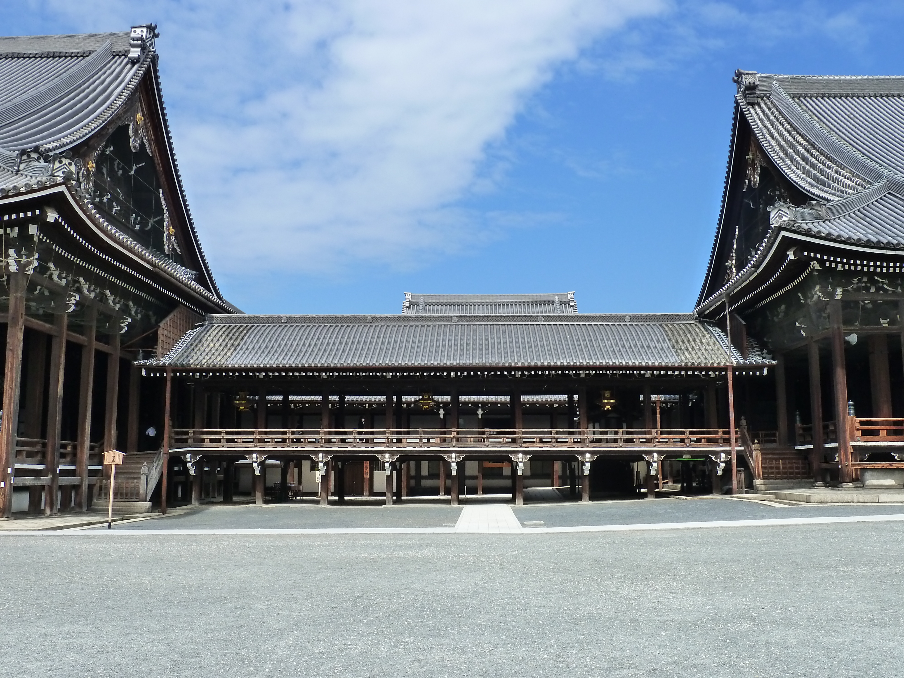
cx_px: 452
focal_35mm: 35
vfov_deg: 40.7
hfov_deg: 52.6
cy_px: 339
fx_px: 914
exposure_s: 1/500
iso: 200
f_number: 5
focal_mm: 5.7
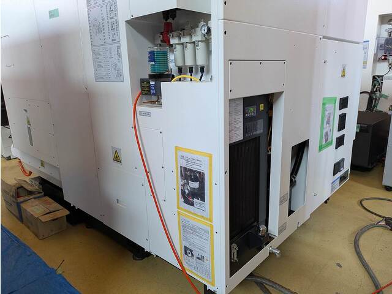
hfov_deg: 69.4
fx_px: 283
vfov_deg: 54.9
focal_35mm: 25
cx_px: 196
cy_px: 147
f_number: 1.89
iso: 360
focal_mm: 5.43
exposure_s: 1/120
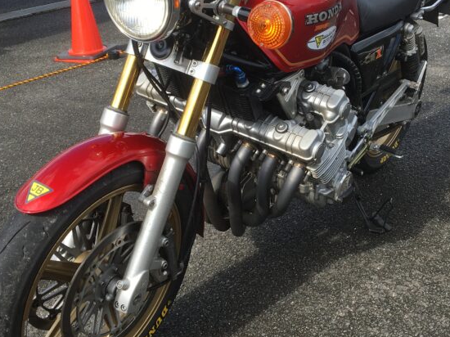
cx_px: 278
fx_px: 702
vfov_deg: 27.0
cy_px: 137
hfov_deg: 35.4
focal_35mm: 54
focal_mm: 4.15
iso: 25
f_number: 2.2
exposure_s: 1/712
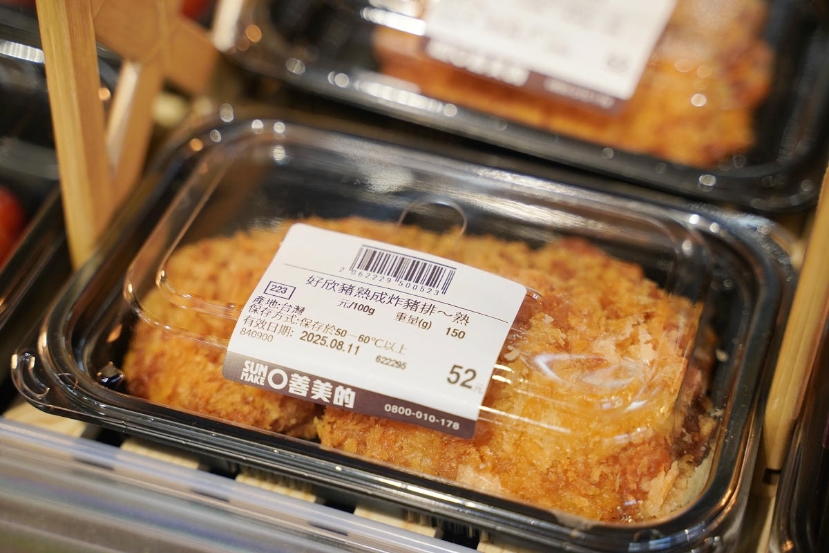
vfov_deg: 19.7
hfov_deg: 29.2
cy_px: 276
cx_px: 414
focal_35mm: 69
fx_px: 1589
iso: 1000
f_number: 4
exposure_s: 1/80
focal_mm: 69
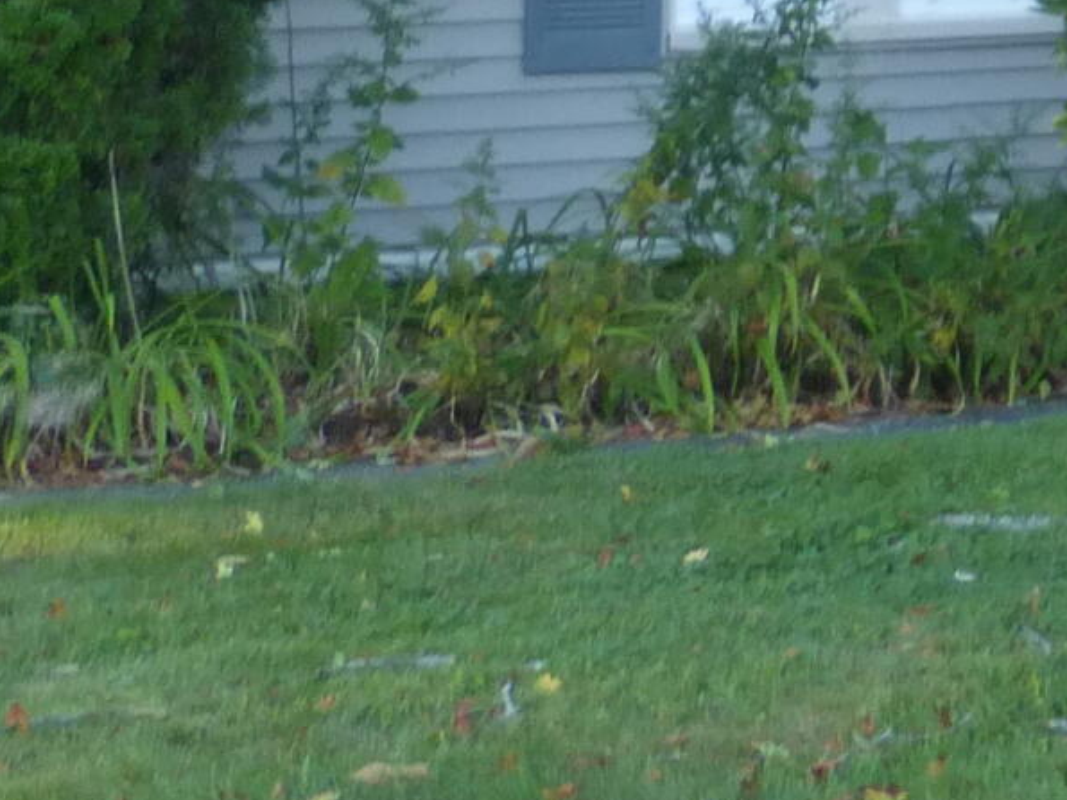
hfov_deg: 13.8
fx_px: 3883
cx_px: 1992
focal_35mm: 126
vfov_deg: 11.0
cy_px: -657
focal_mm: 4.3
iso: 125
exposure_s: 1/60
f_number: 3.3
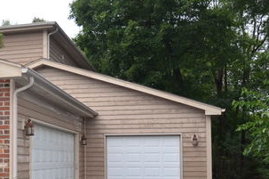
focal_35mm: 57
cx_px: 24
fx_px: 425
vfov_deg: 23.5
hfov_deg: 33.2
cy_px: 130
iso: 200
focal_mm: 18
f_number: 3.5
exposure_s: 1/160
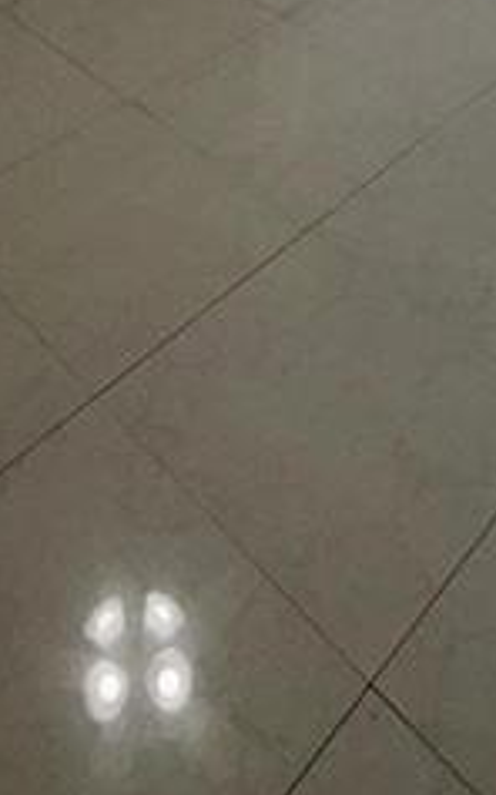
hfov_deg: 26.7
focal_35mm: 48
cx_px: 174
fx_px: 1039
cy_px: -268
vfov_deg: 31.2
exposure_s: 1/120
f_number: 2.2
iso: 100
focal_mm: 2.22
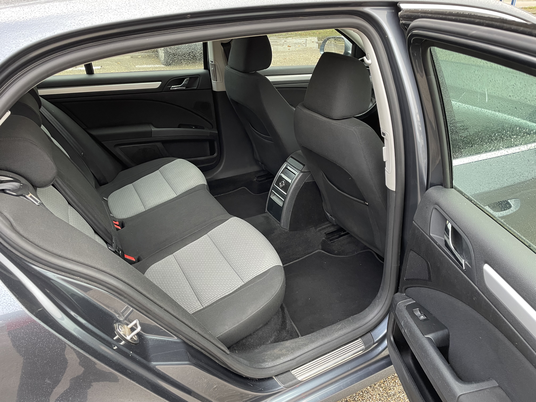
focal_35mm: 26
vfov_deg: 53.1
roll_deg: -0.4
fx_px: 403
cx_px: 268
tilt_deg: -28.0
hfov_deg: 67.3
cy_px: 201
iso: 125
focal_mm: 4.2
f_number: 1.6
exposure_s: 1/95
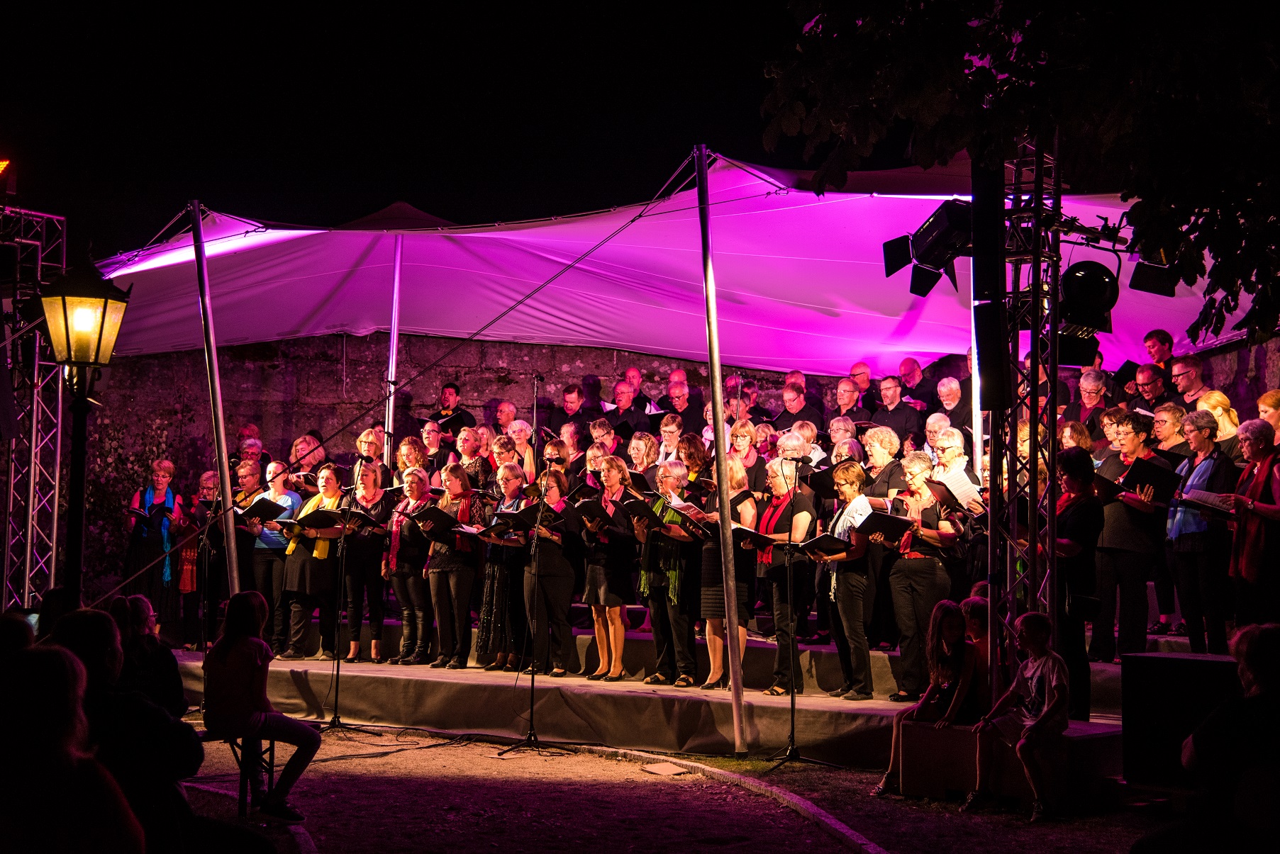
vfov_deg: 24.6
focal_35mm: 55
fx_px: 1956
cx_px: 640
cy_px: 427
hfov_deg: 36.2
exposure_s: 1/250
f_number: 4
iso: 2000
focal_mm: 55
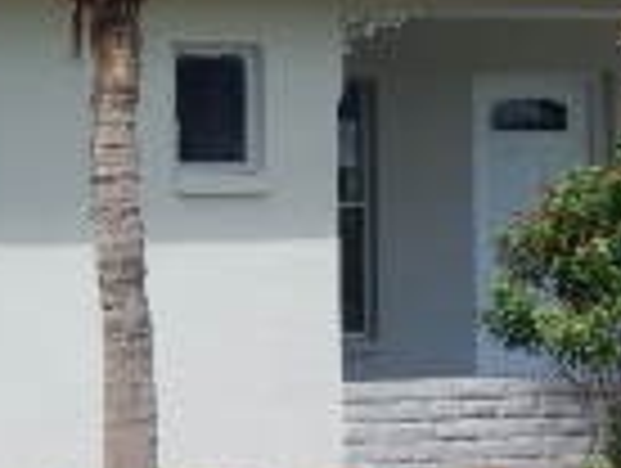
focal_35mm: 222
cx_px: 364
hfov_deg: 8.9
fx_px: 3990
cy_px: 310
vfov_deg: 6.7
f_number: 3.7
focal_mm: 8.6
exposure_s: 1/1000
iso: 125
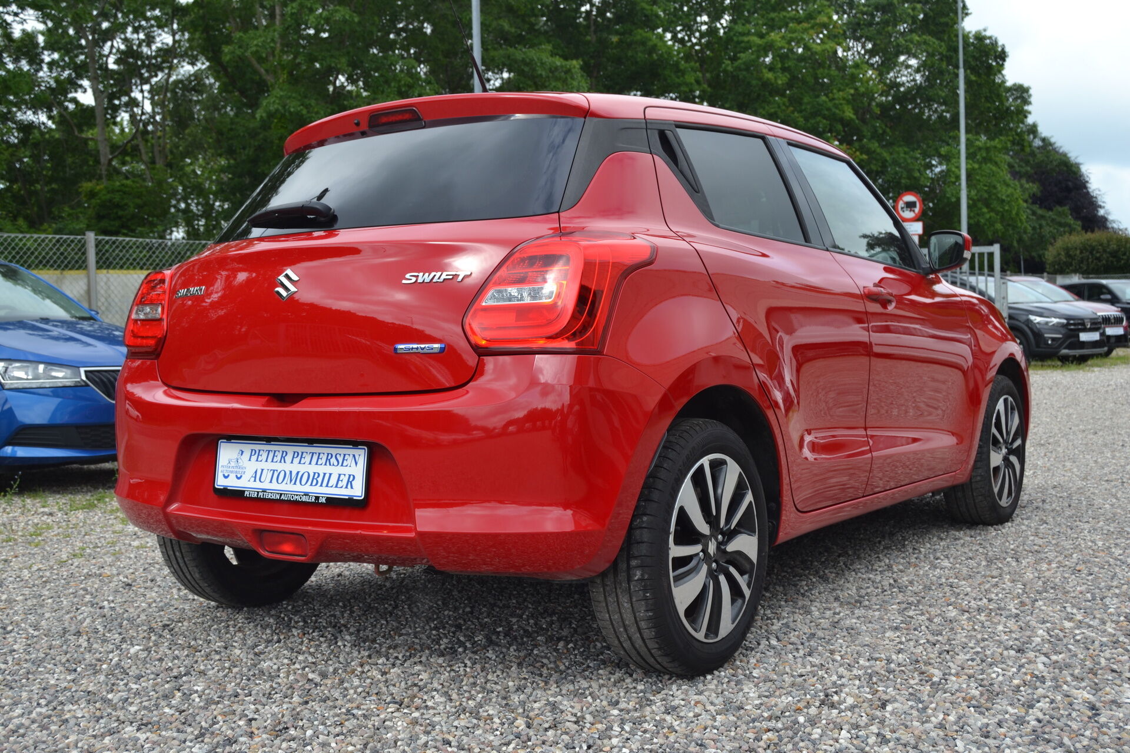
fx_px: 1224
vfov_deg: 34.2
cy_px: 376
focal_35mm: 39
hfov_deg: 49.6
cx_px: 565
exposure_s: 1/200
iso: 100
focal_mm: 26
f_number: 7.1
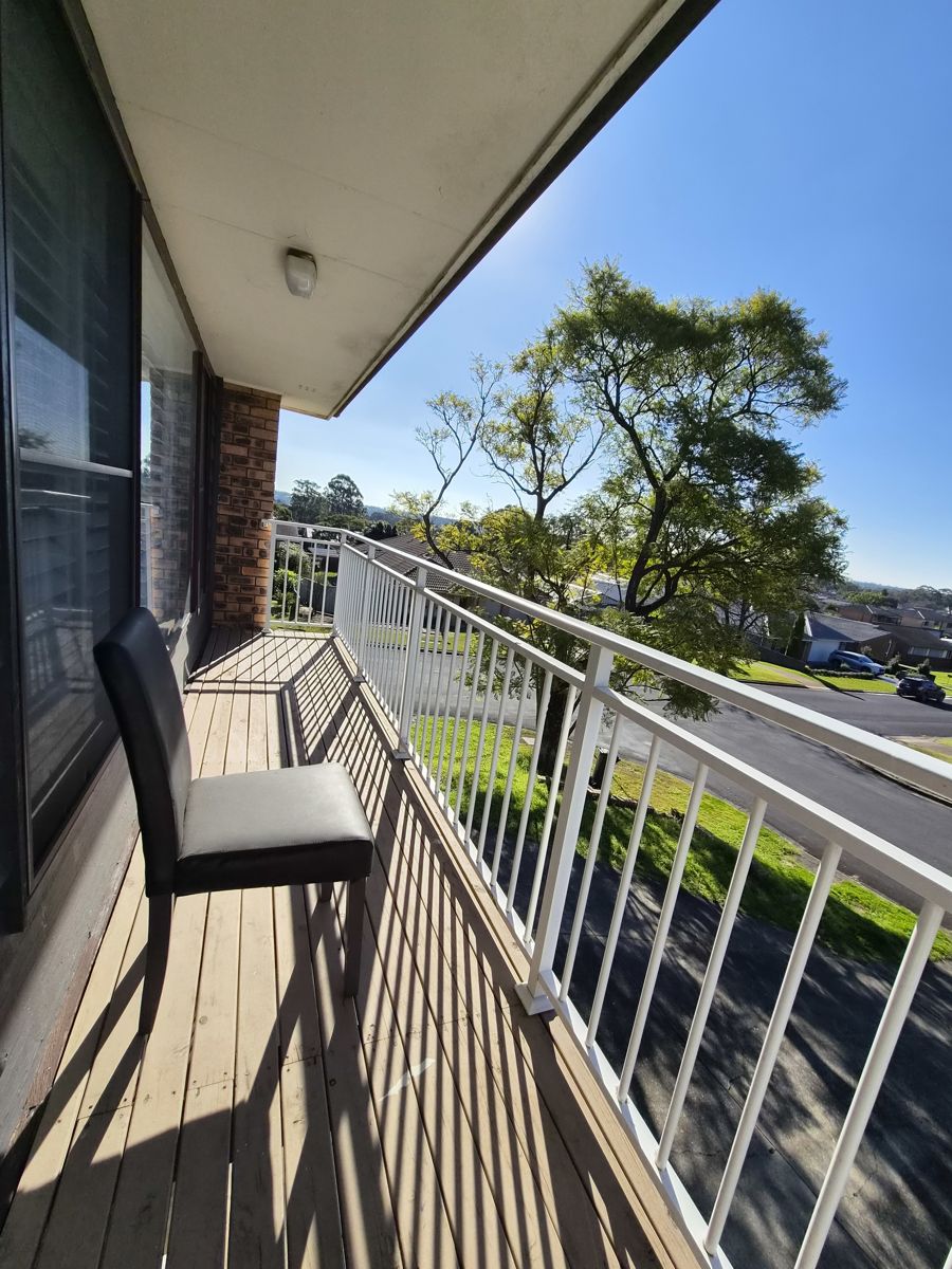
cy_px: 634
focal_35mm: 13
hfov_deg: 89.9
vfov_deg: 106.2
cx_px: 476
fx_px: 477
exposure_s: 1/4960
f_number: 2.2
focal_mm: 2.2
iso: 100
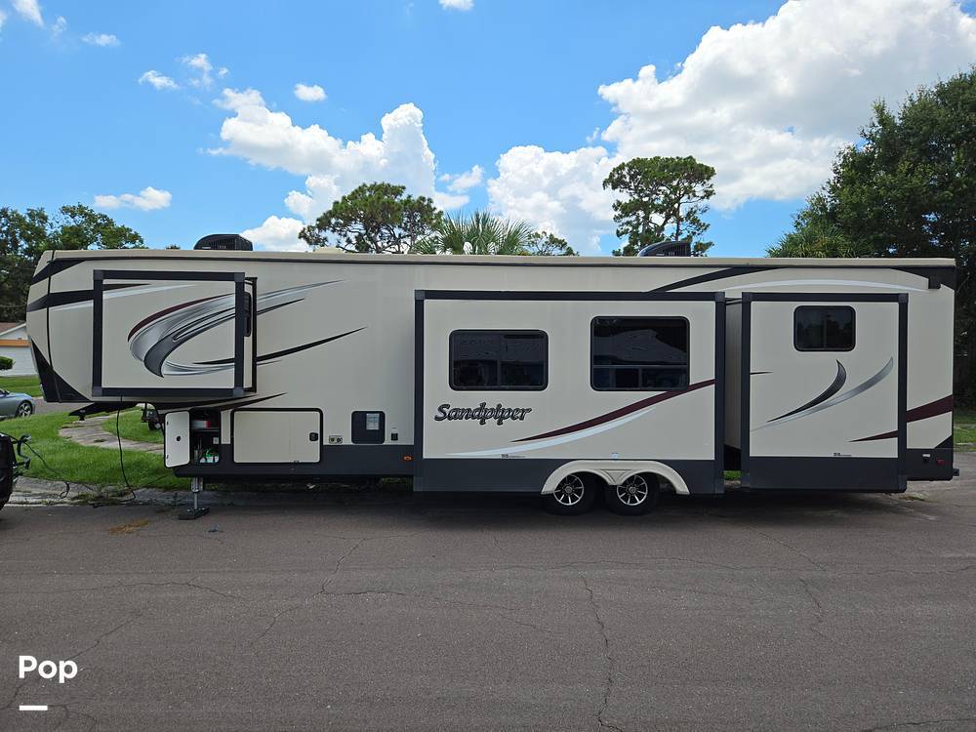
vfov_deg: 58.9
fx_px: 648
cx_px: 488
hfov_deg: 73.9
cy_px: 366
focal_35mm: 23
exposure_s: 1/2038
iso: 25
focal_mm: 5.4
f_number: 1.8
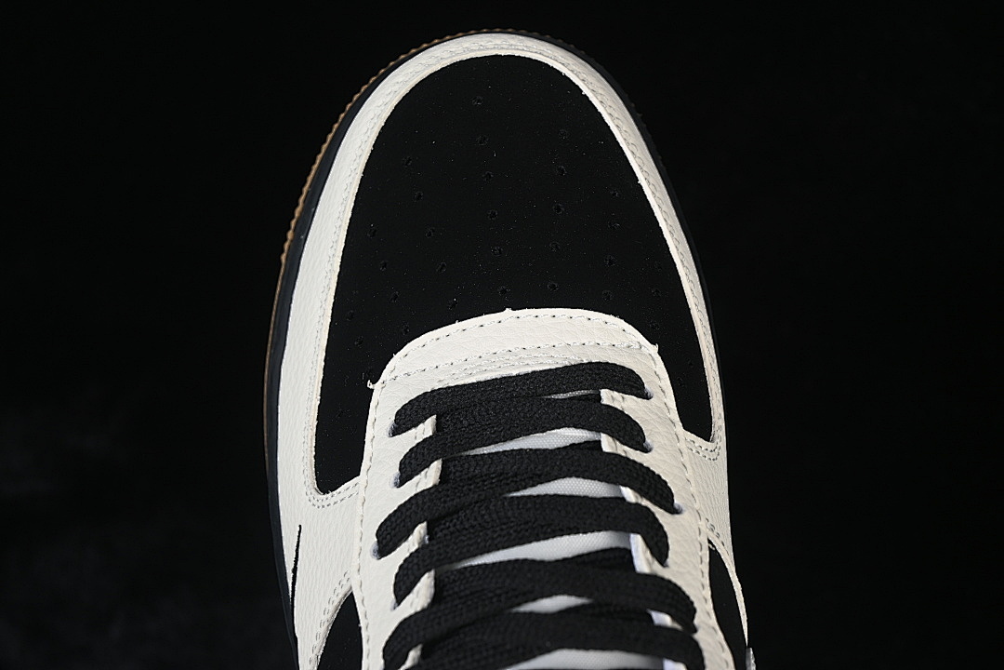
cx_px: 502
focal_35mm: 75
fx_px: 2092
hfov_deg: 27.0
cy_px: 335
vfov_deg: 18.2
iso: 160
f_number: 6.3
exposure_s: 1/60
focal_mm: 50
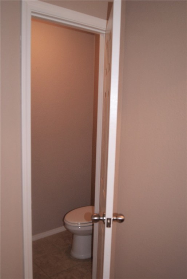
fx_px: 256
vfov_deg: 57.2
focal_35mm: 33
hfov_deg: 40.1
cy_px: 140
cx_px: 94
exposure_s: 1/60
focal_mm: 22
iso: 400
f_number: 5.6
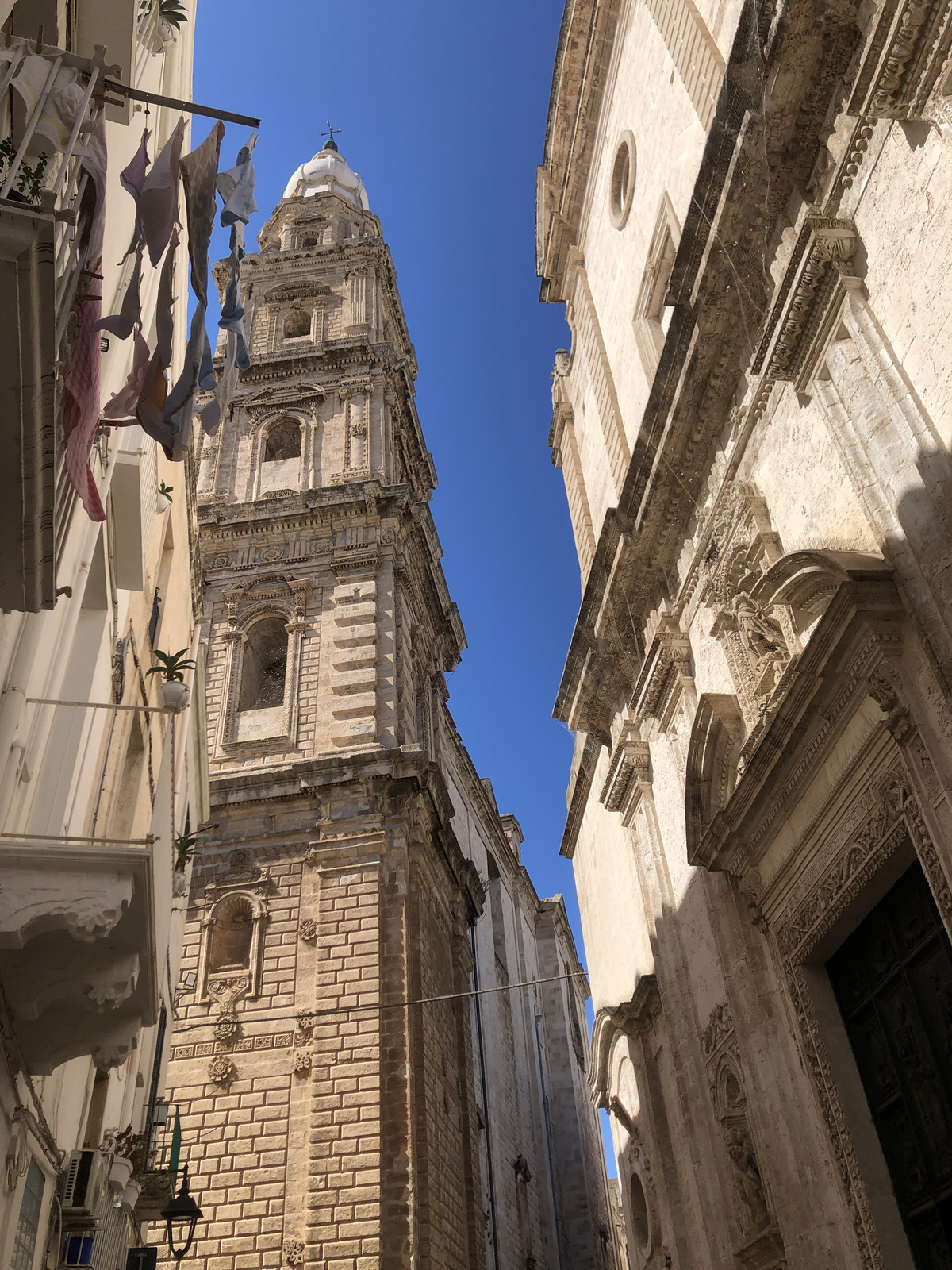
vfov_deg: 63.4
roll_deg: +5.0
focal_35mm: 28
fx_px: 1027
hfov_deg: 49.7
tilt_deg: +40.3
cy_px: 635
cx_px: 476
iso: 20
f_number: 1.8
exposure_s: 1/2024
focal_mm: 4
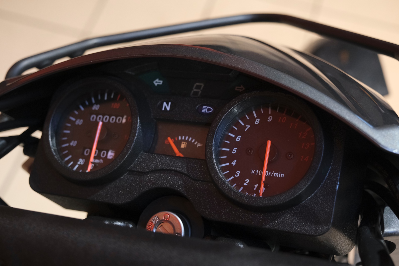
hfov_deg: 36.9
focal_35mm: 54
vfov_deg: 25.1
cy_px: 133
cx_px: 200
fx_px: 599
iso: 2000
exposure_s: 1/100
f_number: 4
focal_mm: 35.8
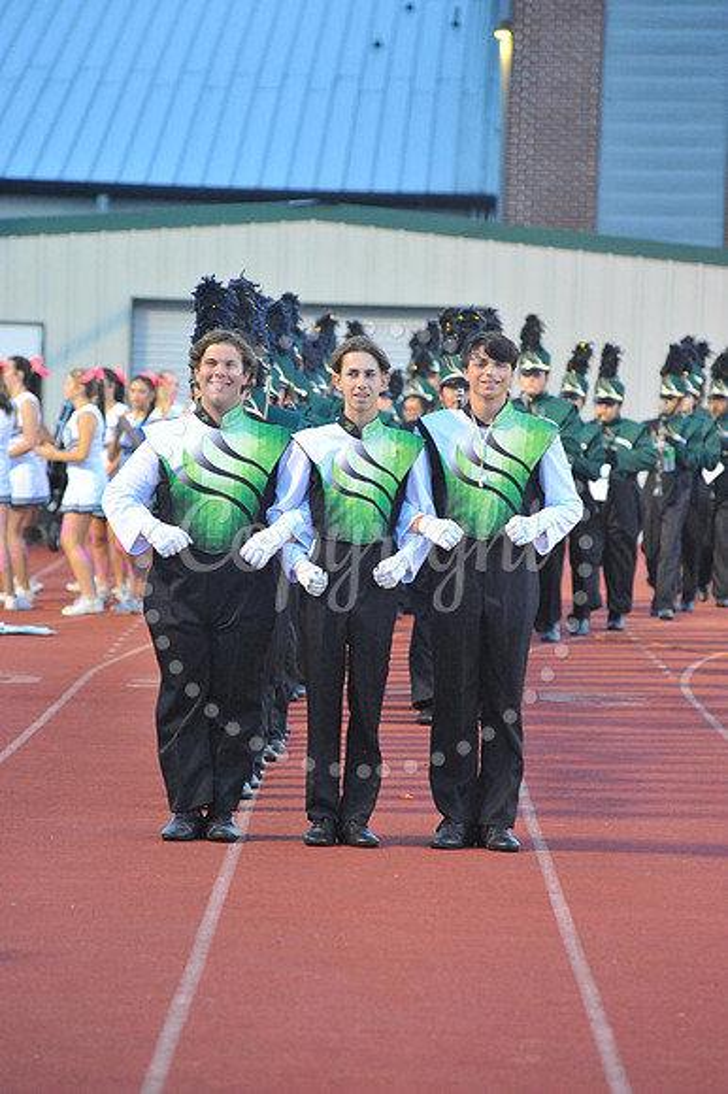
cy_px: 547
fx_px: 6073
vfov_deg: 10.3
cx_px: 364
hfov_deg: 6.9
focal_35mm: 200
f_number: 5.6
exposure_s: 1/250
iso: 5000
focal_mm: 200
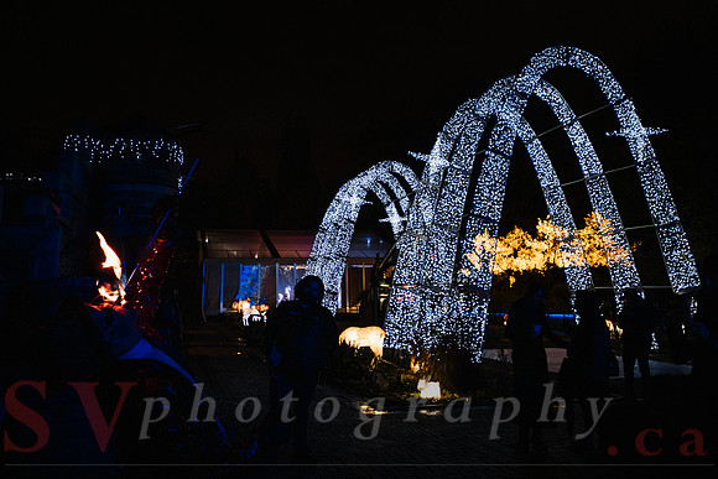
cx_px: 358
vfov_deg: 39.6
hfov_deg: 57.5
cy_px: 152
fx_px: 655
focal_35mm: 33
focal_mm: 15.7
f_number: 2.8
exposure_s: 1/40
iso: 200
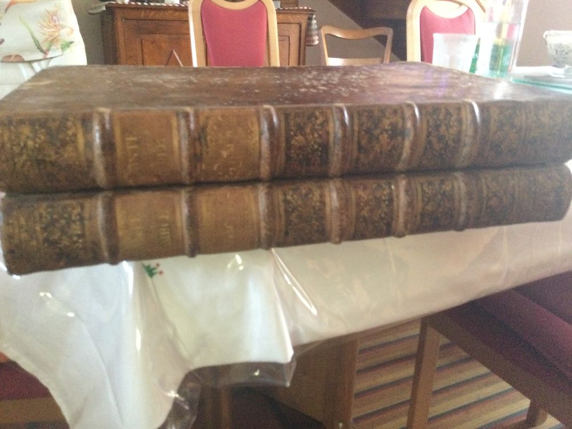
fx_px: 512
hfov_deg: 58.4
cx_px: 286
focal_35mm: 31
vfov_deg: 45.4
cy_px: 214
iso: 320
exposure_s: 1/17
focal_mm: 3.3
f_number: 2.4
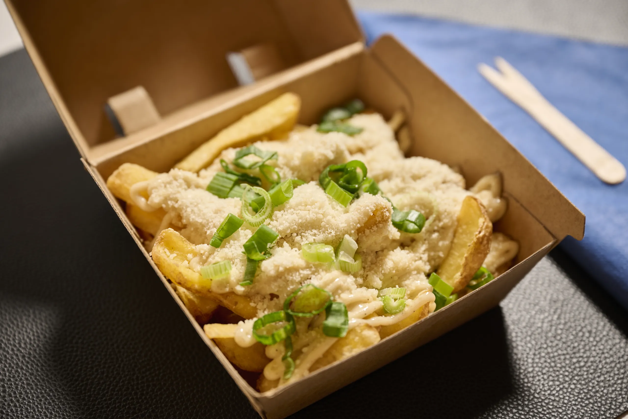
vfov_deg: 19.5
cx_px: 314
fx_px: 1221
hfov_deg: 28.8
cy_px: 210
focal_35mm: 70
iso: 100
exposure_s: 1/125
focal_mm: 70
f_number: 3.5
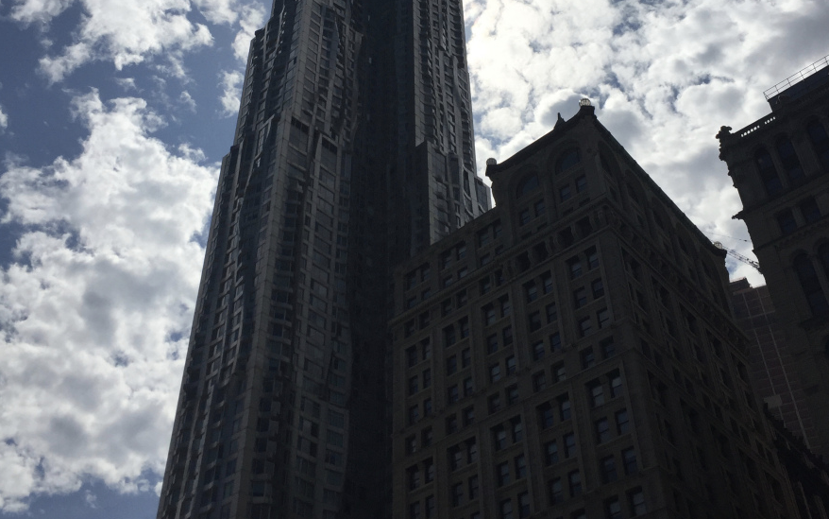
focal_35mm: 42
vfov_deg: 30.2
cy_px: 147
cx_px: 421
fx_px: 949
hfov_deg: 47.2
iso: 32
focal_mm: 4.15
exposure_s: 1/13333
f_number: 2.2
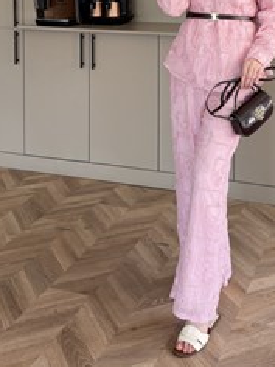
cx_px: 211
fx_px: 445
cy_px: 57
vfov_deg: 42.1
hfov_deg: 33.6
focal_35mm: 42
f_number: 1.78
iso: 100
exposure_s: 1/121
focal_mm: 6.76
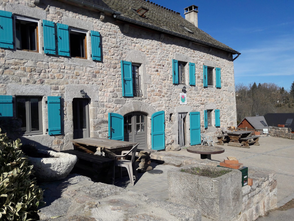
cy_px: 110
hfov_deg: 63.4
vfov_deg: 49.7
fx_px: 238
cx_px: 147
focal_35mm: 28
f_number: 1.9
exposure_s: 1/2463
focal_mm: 3.7
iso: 40
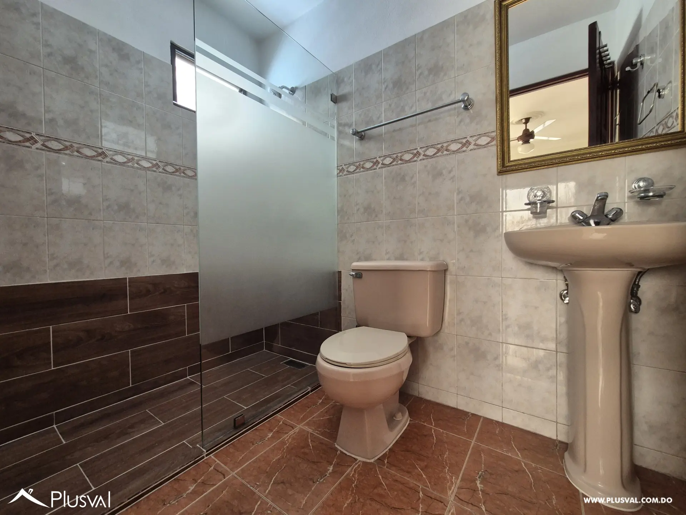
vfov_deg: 89.9
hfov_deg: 106.2
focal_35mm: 13
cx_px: 343
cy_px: 258
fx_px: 258
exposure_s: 1/60
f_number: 2.2
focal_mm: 2.2
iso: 320
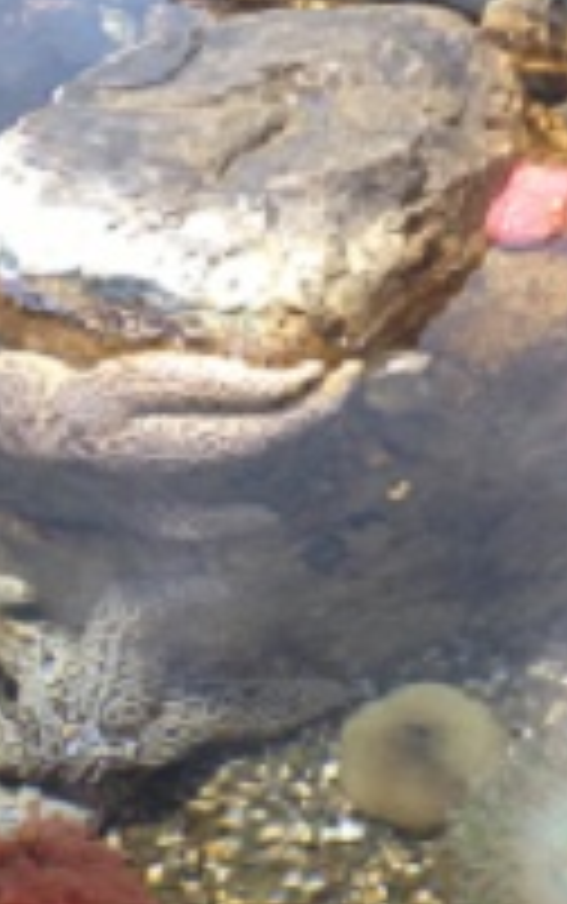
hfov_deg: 15.8
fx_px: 2048
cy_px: 477
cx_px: 284
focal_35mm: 83
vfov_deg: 24.9
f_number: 2.4
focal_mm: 4.28
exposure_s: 1/20
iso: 160
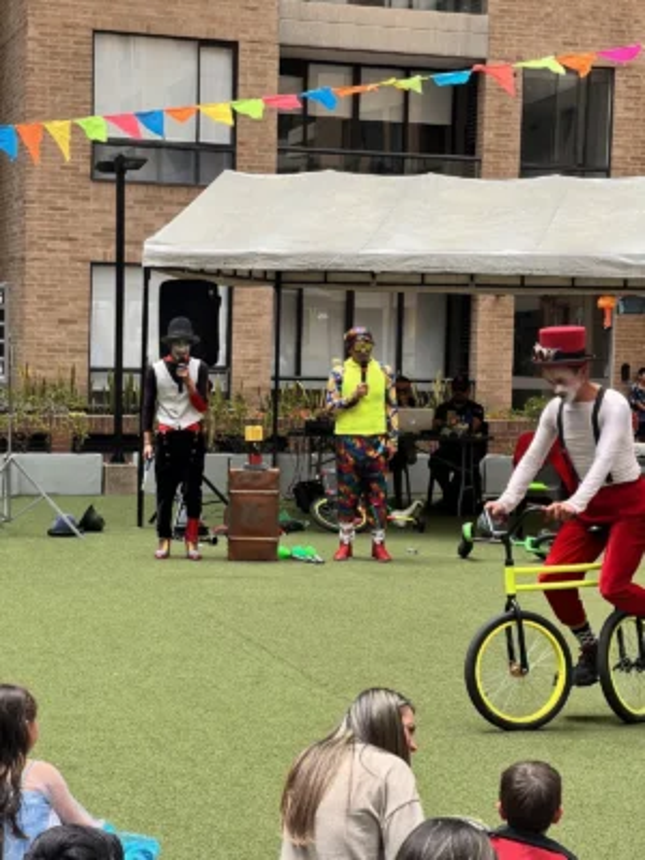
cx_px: 322
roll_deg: -0.9
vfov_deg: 25.3
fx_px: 1913
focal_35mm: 77
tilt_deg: -3.1
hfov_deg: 19.1
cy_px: 430
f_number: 2.8
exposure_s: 1/130
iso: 32
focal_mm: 9
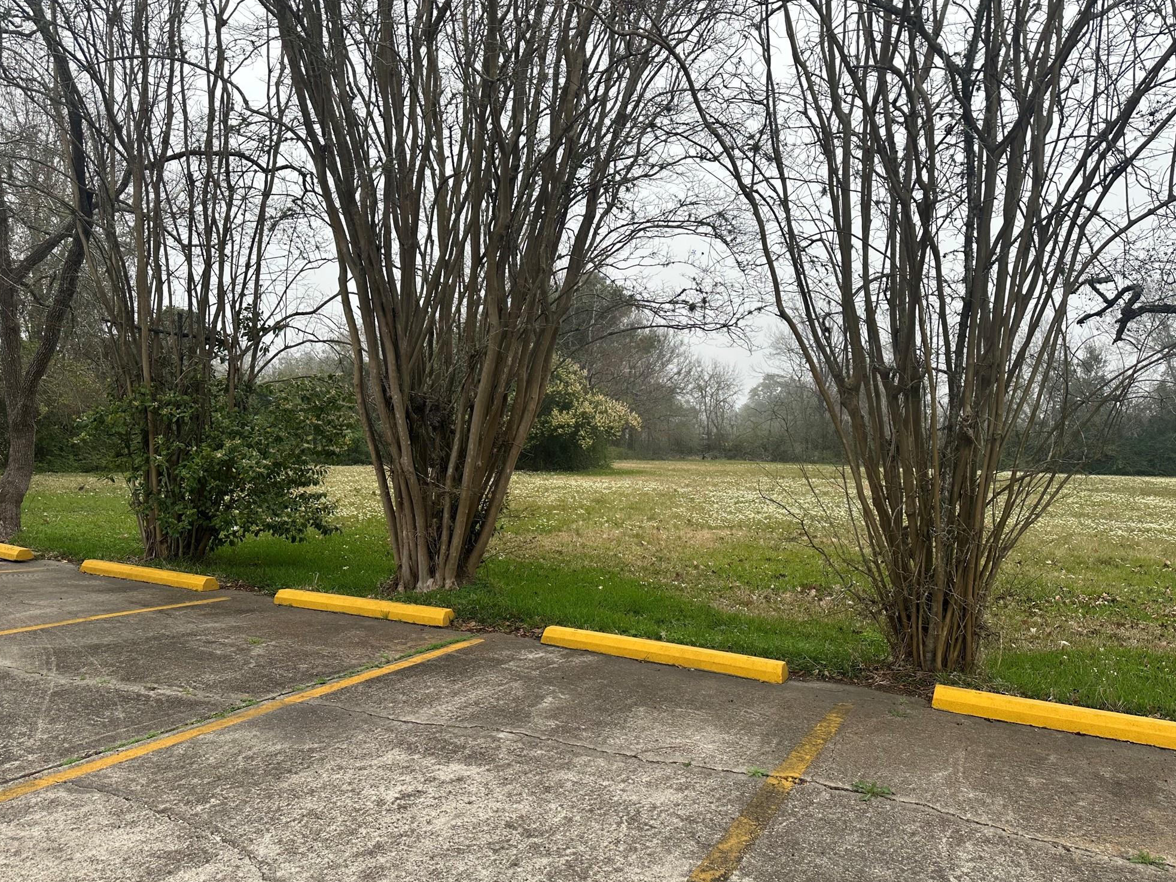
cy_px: 441
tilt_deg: -0.4
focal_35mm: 25
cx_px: 584
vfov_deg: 54.9
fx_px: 849
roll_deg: -1.7
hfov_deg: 69.4
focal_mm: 6.86
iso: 64
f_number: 1.78
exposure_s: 1/127
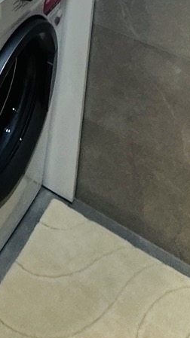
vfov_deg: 22.5
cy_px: -224
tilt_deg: -9.6
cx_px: -140
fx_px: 610
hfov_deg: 15.5
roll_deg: -1.8
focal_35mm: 68
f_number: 2.2
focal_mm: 2.22
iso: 250
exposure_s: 1/100
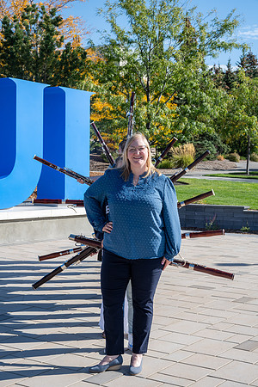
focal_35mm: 62
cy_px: 194
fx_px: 666
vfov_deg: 32.4
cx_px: 129
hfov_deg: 21.9
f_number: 10
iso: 250
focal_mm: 62
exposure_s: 1/200
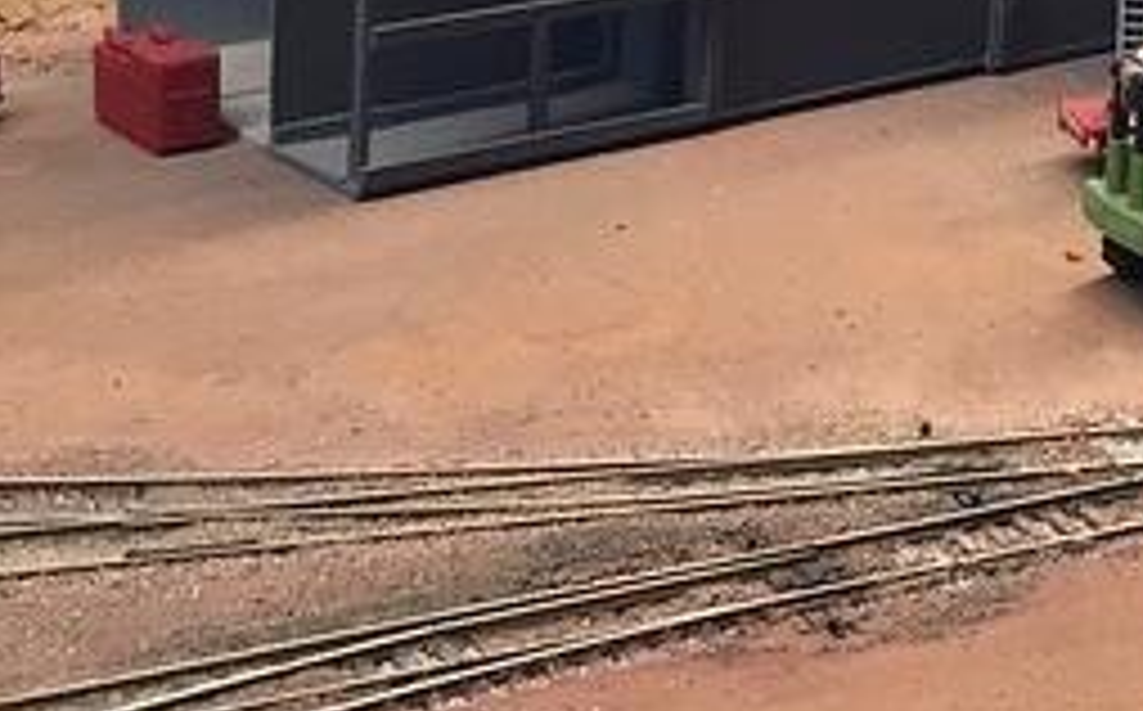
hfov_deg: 20.8
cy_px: -194
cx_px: 1138
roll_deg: -3.3
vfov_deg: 13.0
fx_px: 3018
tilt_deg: -11.4
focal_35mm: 97
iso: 100
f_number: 2.2
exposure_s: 1/33
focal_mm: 4.15
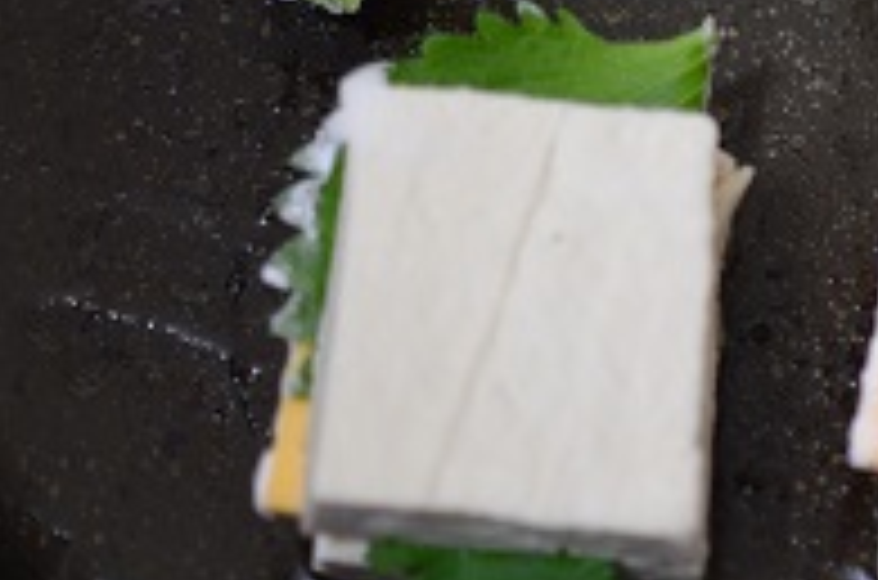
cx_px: 783
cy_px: 65
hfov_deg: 16.5
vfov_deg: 11.0
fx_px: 2993
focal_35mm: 123
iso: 100
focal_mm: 40
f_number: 3
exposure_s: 1/3
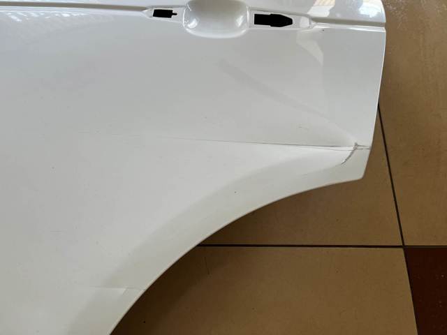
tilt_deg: -69.7
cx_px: 224
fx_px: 336
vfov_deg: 53.1
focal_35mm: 26
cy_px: 168
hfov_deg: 67.3
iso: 100
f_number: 1.6
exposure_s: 1/100
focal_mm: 5.1
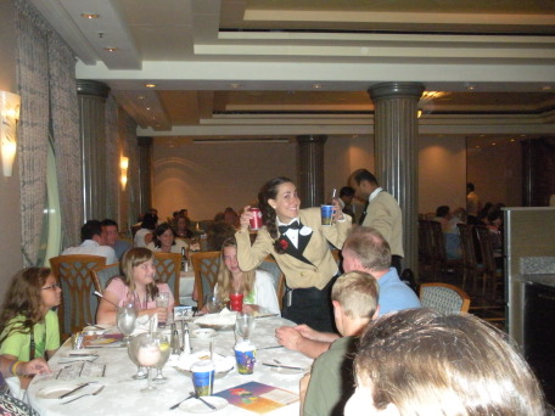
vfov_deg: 39.7
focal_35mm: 36
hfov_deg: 51.4
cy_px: 208
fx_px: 577
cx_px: 278
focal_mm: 6.3
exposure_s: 1/60
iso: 800
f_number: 3.5
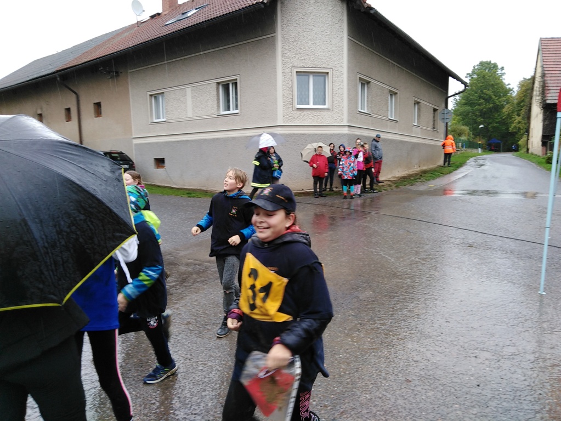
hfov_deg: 67.3
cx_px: 280
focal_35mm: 26
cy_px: 210
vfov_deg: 53.1
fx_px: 422
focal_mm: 3.46
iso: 100
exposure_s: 1/132
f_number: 2.2
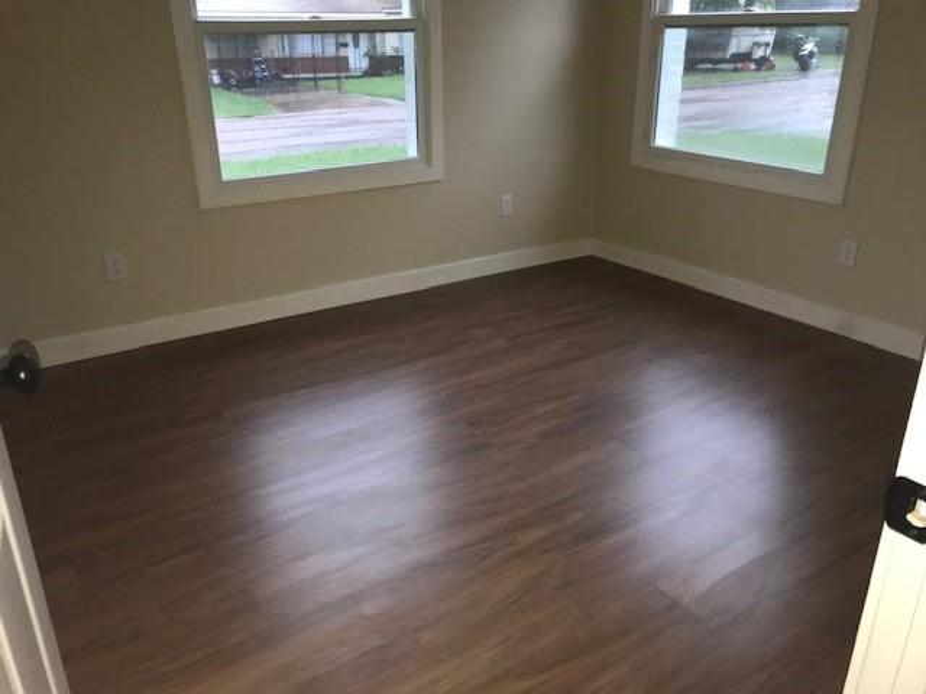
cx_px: 463
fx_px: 749
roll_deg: +1.0
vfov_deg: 49.7
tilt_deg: -21.9
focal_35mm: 28
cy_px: 347
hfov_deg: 63.4
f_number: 1.8
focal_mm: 3.99
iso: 64
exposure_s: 1/20
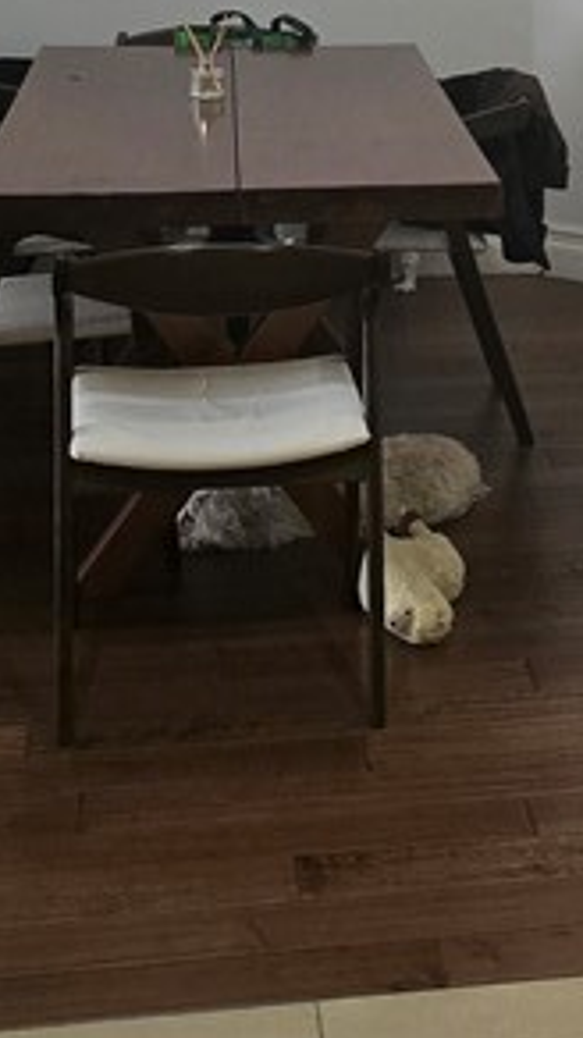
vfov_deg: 23.5
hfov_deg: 13.6
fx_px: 2421
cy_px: 89
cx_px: 558
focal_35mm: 88
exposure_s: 1/120
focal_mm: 6.3
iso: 1000
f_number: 1.7
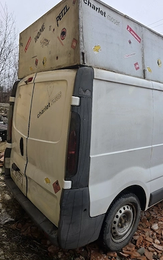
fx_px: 178
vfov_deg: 72.5
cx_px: 98
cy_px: 129
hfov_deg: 49.0
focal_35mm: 25
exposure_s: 1/182
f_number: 1.7
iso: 16
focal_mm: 6.3
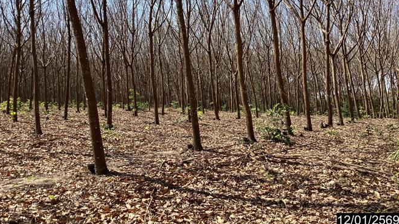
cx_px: 199
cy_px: 77
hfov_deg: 58.0
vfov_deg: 34.4
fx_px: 360
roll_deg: -2.2
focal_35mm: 34
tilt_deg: +4.7
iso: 25
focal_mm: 3.3
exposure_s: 1/702
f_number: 2.4
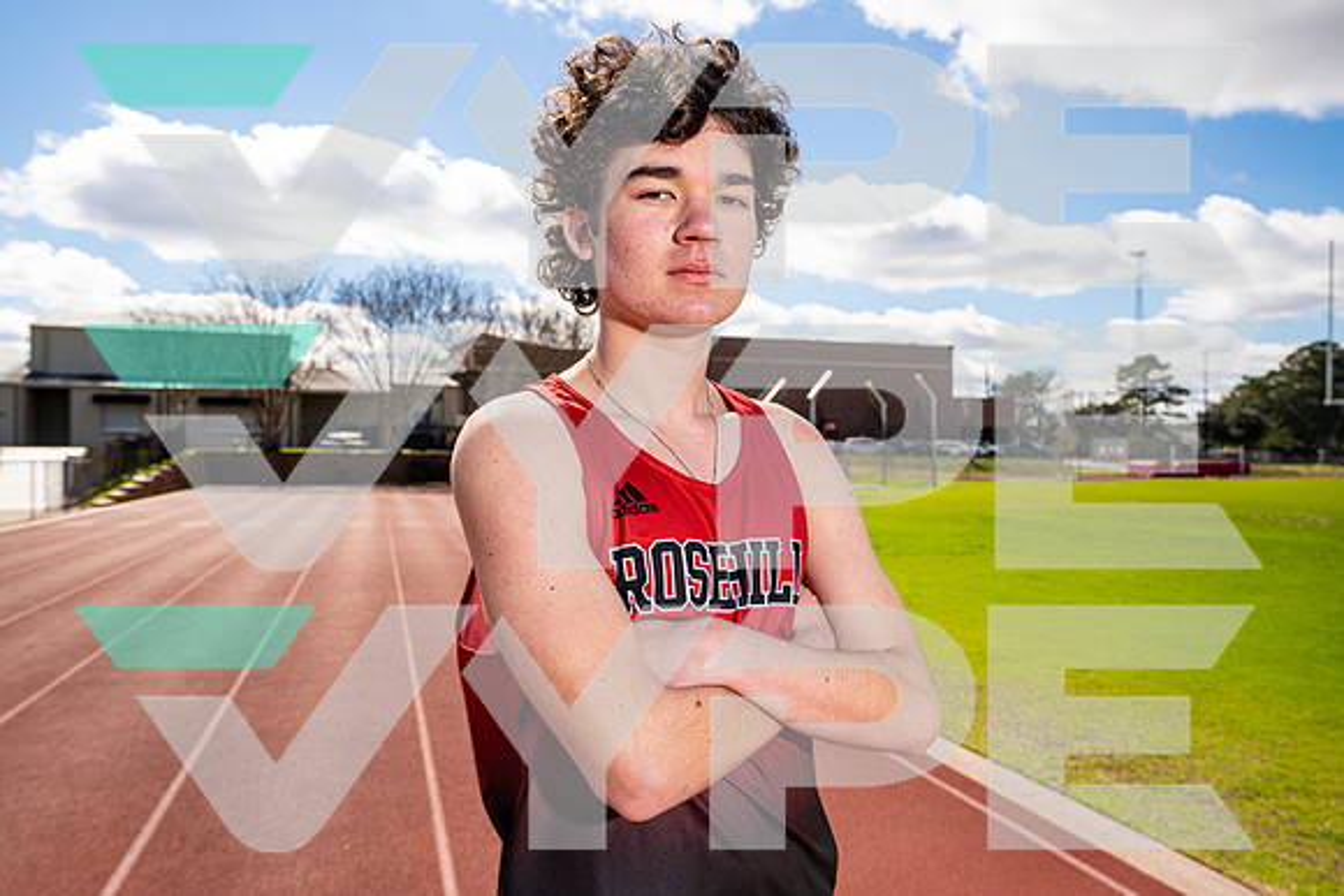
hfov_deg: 58.7
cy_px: 448
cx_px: 672
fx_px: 1195
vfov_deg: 41.1
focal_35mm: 32
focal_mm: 32
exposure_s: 1/250
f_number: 8
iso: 100
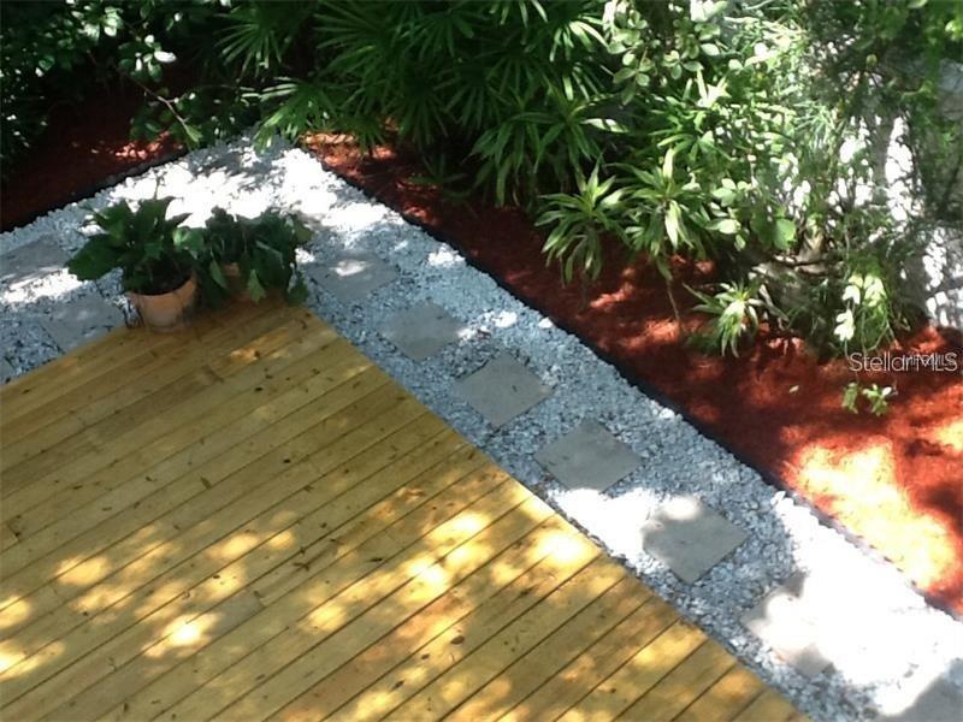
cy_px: 361
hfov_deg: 42.9
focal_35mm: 44
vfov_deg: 32.9
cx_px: 482
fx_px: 1224
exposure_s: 1/120
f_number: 2.4
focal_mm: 2.03
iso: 64
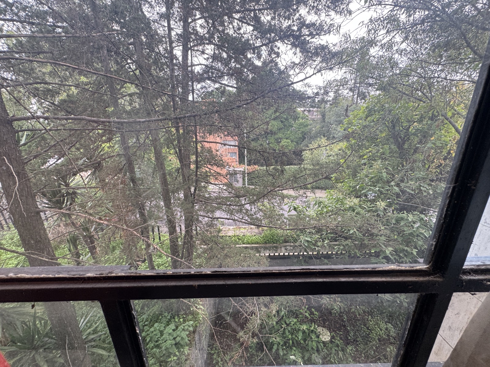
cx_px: 245
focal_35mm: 14
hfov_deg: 102.1
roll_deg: +0.7
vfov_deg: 85.7
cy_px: 184
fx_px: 198
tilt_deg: -15.3
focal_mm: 2.22
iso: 125
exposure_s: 1/99
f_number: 2.2
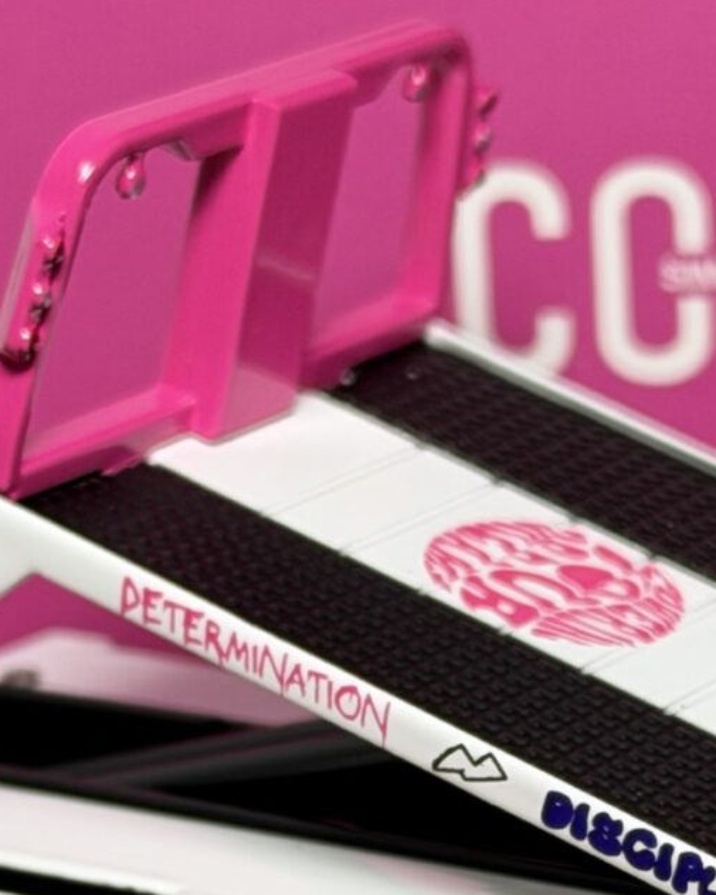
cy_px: 1011
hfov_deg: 8.1
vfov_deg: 10.0
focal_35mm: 190
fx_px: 5032
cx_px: 481
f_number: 1.78
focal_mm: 6.76
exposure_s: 1/121
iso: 80
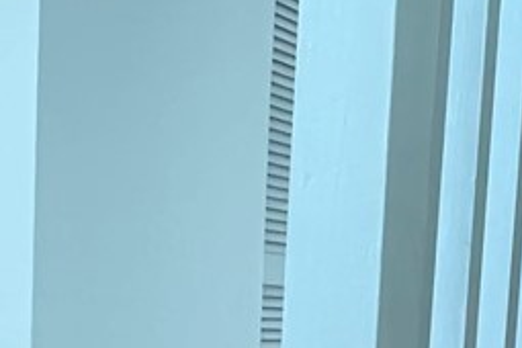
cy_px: 485
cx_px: 459
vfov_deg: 15.1
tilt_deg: -7.7
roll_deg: -3.4
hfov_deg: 23.4
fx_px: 1232
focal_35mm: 85
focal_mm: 1.57
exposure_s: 1/40
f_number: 1.8
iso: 800
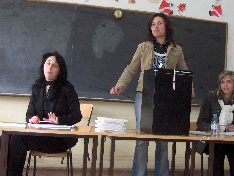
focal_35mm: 56
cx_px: 140
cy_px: 77
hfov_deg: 34.2
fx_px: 379
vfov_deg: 26.1
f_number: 2.8
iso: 100
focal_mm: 8
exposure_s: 1/60
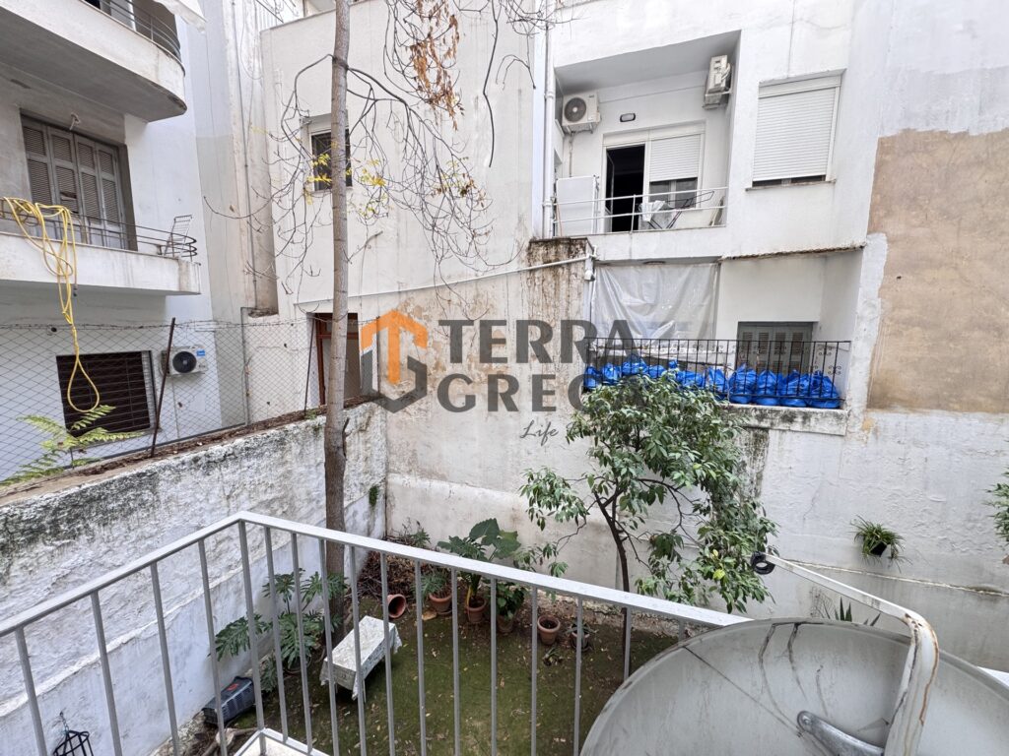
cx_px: 504
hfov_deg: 102.1
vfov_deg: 85.7
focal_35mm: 14
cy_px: 378
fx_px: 408
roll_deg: -0.2
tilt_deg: -8.0
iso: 80
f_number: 2.2
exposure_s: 1/99
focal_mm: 2.22
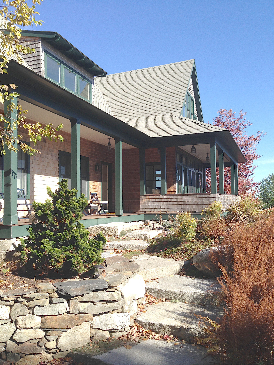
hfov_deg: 42.9
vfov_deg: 55.4
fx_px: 348
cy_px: 182
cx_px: 137
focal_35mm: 33
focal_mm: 4.12
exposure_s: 1/861
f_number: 2.4
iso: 50
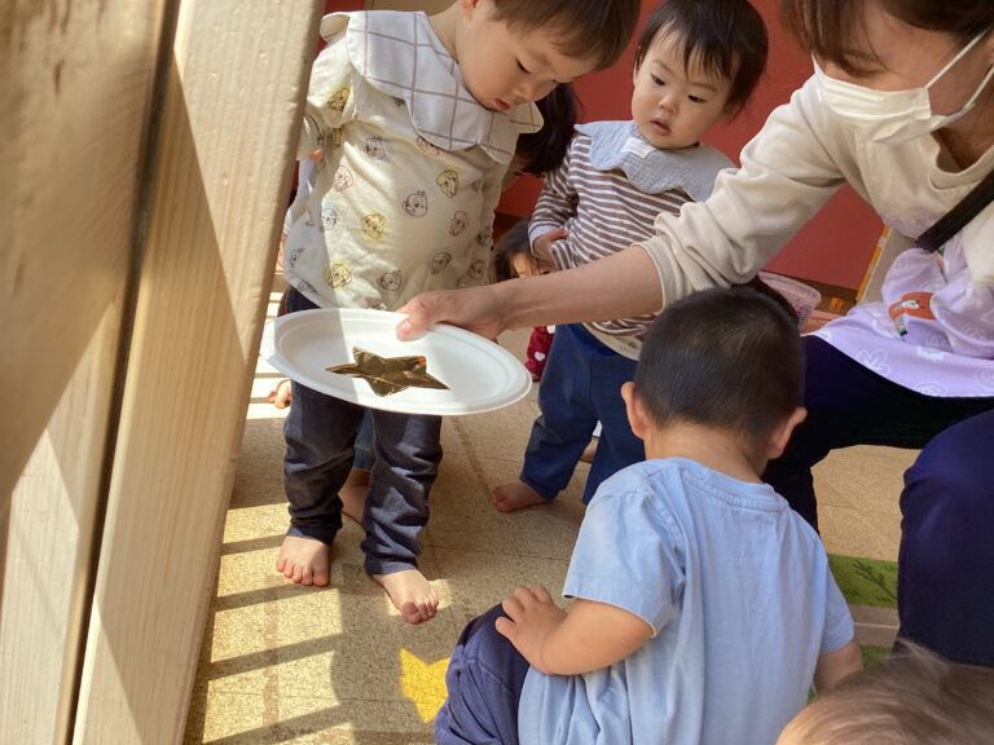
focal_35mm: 31
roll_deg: -16.6
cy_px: 372
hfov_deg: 58.4
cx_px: 497
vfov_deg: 45.4
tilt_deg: -19.2
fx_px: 890
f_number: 2.4
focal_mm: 3.3
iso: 25
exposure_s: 1/121
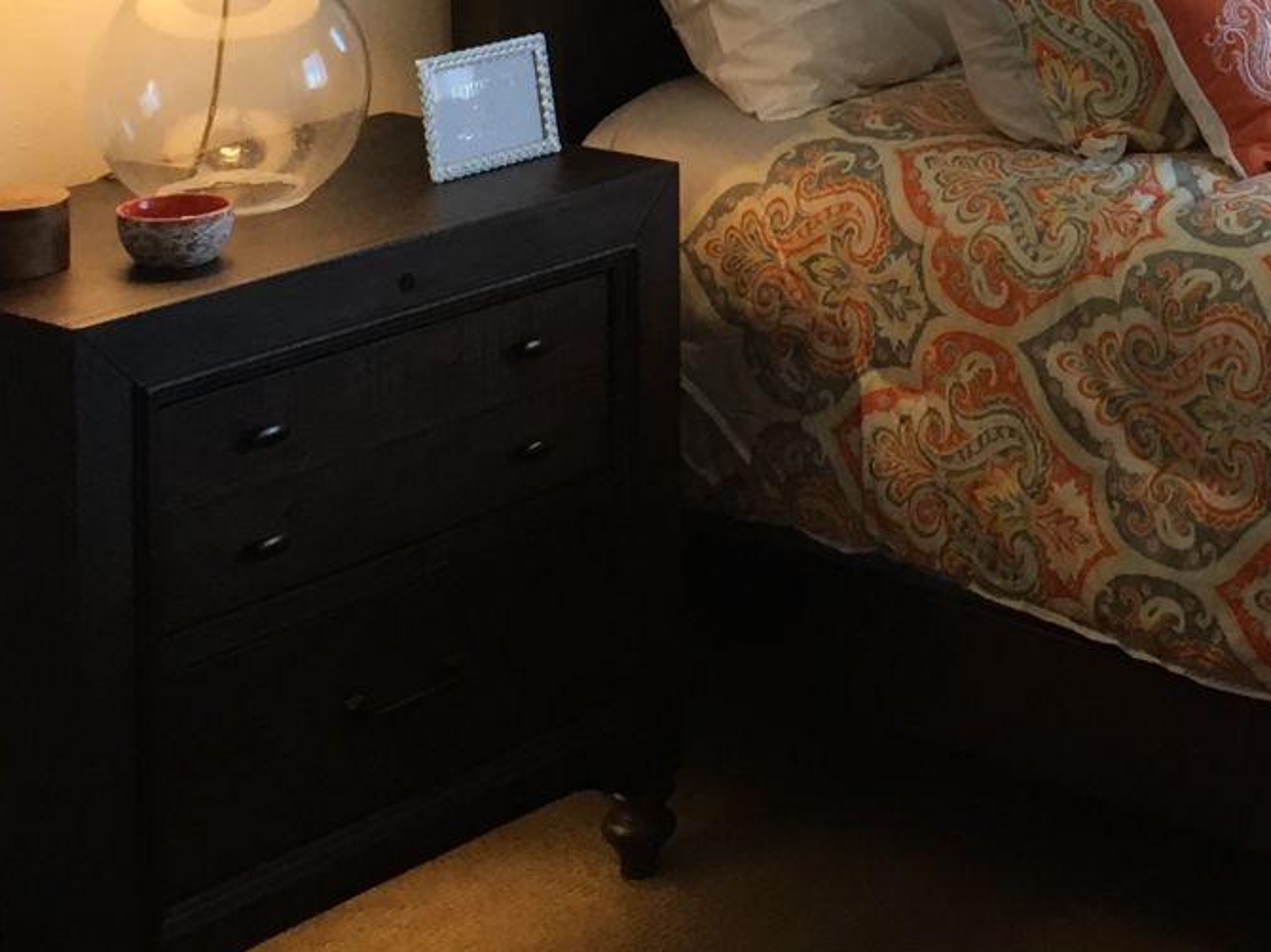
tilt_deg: -5.1
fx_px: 3267
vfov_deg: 15.7
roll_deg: -0.5
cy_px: -328
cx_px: 1095
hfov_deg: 21.6
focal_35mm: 89
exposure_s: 1/30
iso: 32
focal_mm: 4.15
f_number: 2.2
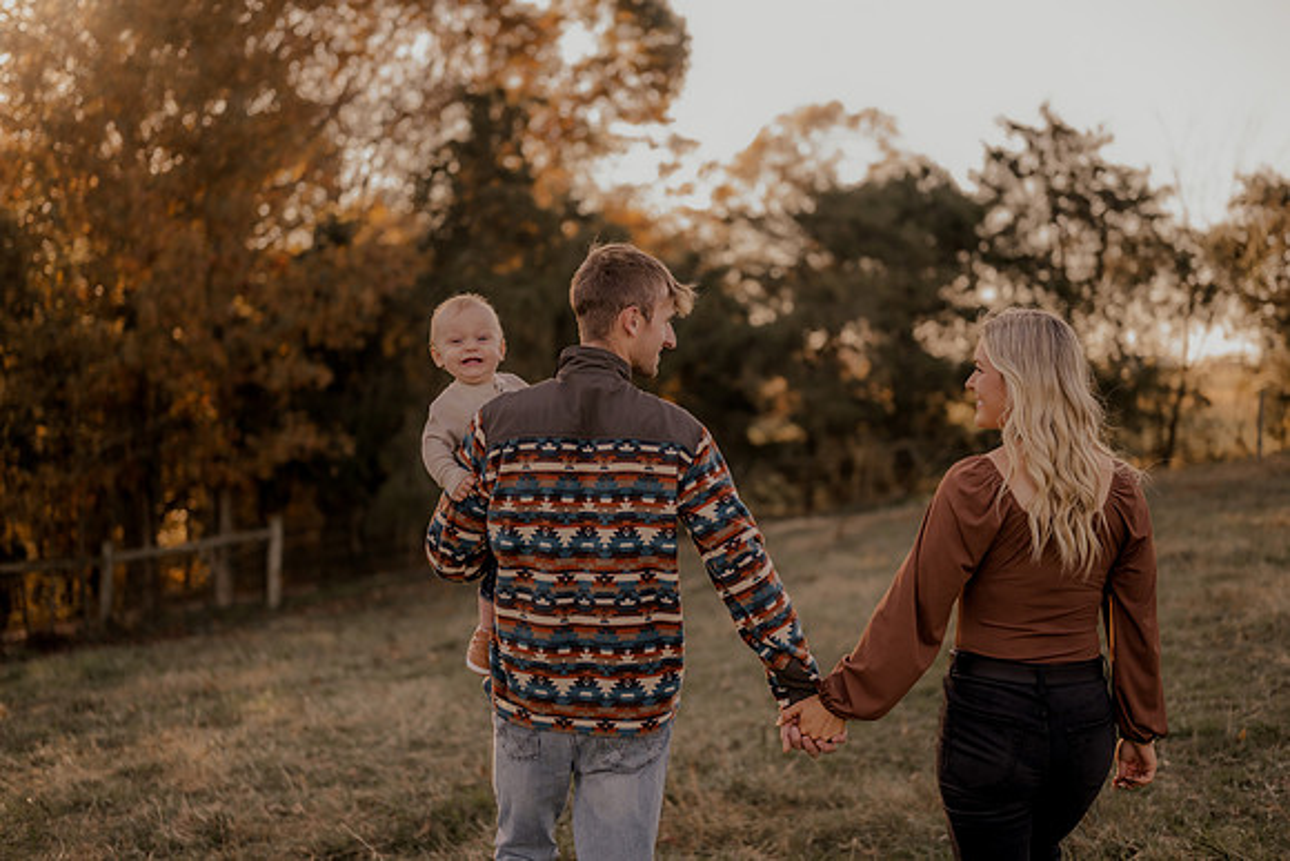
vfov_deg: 27.0
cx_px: 645
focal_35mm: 50
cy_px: 430
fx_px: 1792
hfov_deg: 39.6
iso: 250
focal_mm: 50
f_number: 1.8
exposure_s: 1/1250
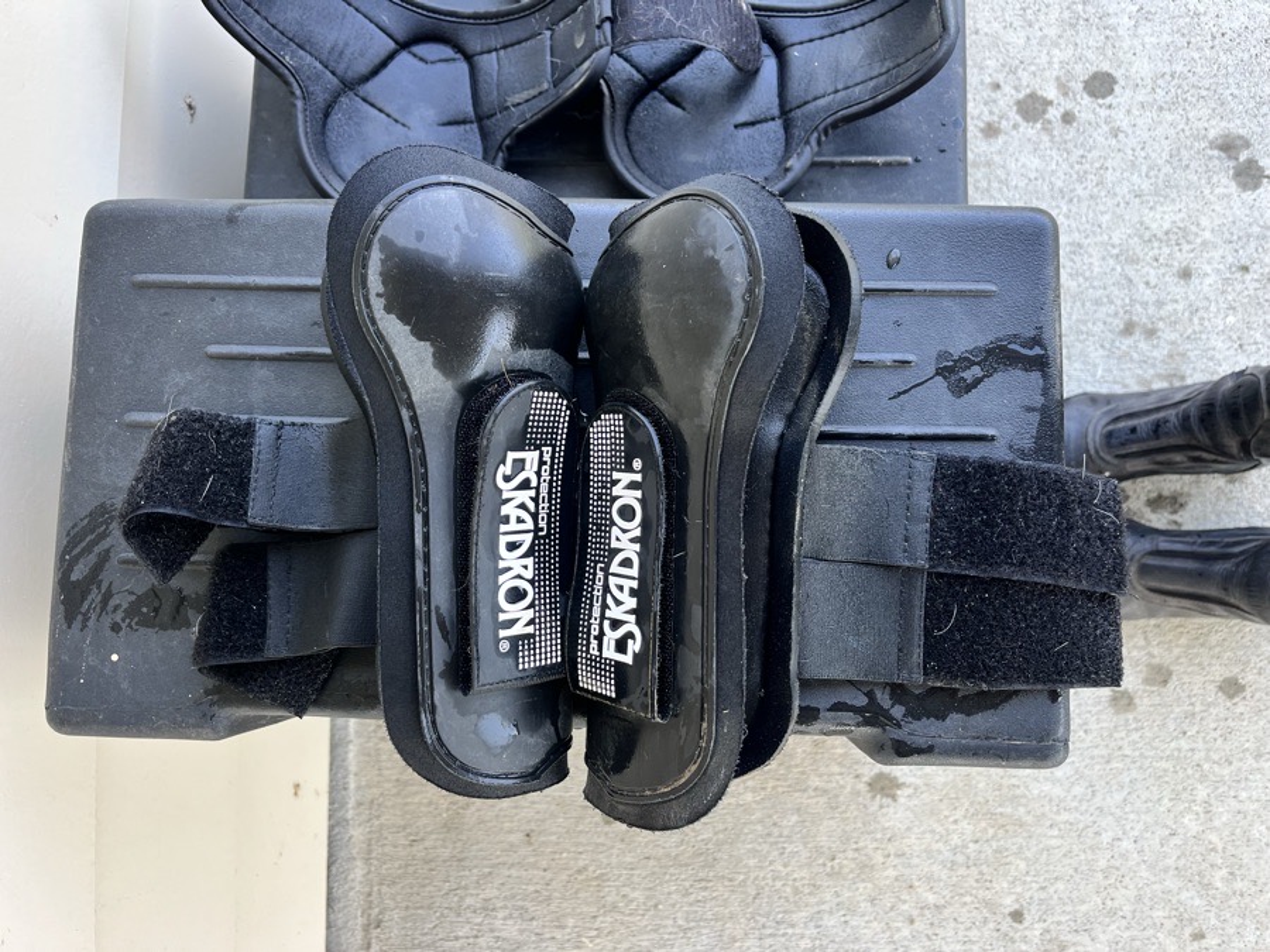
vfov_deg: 53.1
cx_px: 635
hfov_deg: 67.3
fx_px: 954
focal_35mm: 26
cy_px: 476
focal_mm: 5.1
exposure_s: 1/121
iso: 50
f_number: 1.6
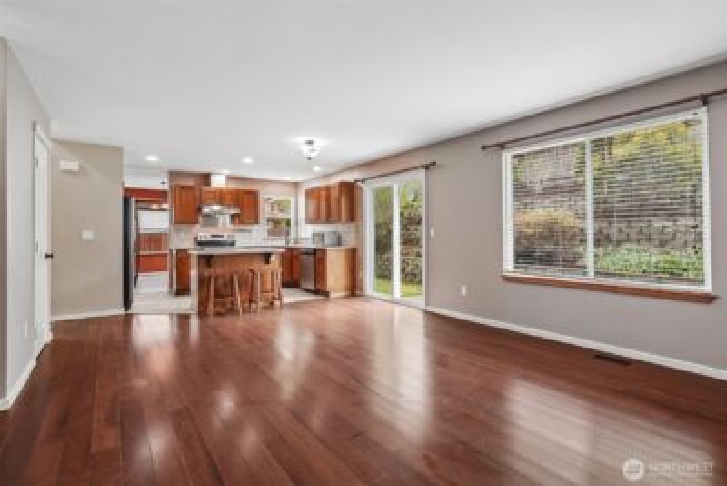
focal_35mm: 16
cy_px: 243
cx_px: 364
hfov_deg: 96.7
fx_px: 323
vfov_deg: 73.8
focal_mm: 16
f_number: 8
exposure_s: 1/40
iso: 1600
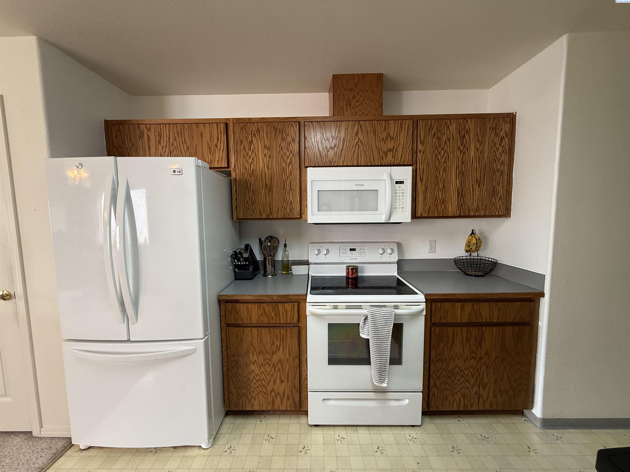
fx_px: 255
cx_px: 315
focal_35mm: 14
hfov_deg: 102.1
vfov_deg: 85.7
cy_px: 236
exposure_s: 1/60
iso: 200
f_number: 2.2
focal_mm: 2.22
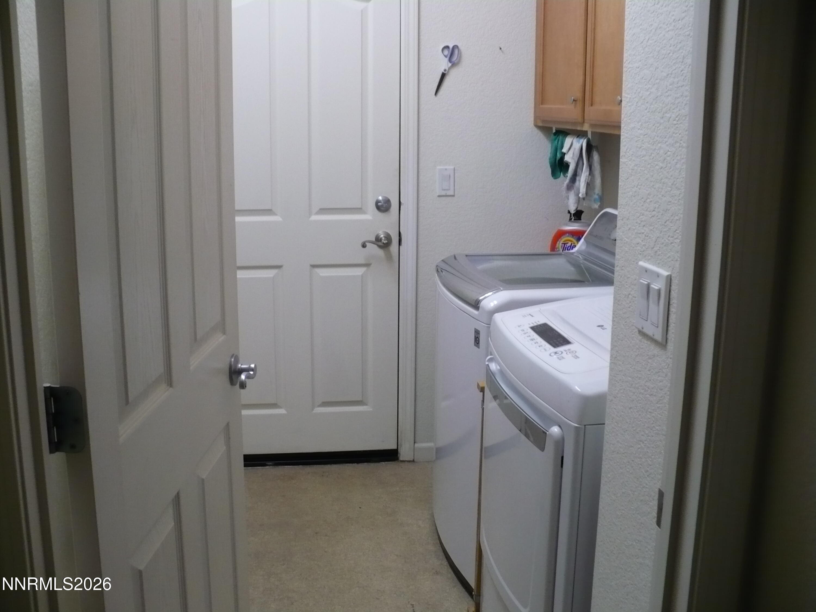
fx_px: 872
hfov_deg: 50.1
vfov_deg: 38.7
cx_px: 408
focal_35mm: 37
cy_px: 306
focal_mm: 6.1
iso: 200
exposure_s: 1/30
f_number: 2.8
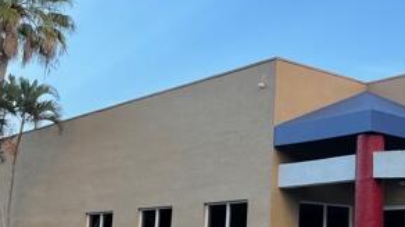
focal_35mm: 62
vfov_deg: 19.4
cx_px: 369
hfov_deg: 32.1
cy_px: 143
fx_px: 666
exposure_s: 1/292
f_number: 1.6
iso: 32
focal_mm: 4.2
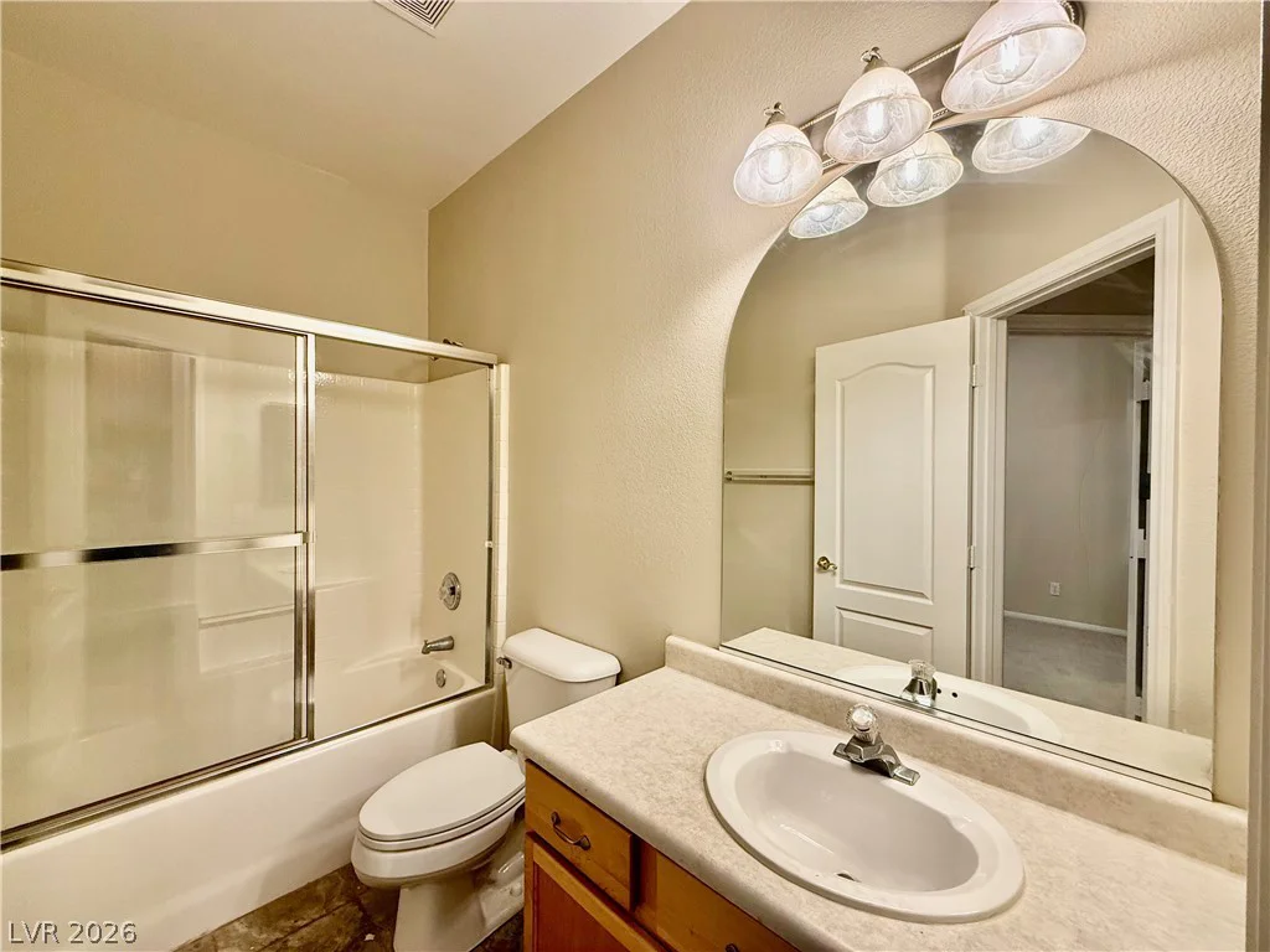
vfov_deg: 85.7
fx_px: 514
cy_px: 476
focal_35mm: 14
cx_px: 635
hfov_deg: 102.1
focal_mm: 2.22
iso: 250
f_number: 2.2
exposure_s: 1/120
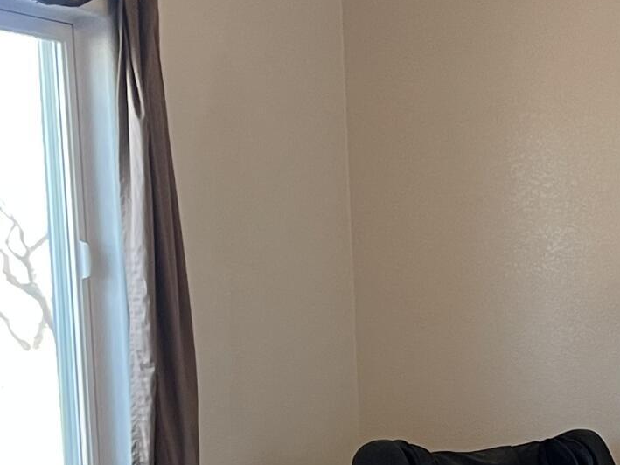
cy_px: 566
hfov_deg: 17.1
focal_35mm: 110
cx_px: 752
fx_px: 1971
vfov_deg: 13.1
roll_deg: +1.2
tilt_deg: -9.9
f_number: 1.6
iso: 125
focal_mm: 4.2
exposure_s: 1/60
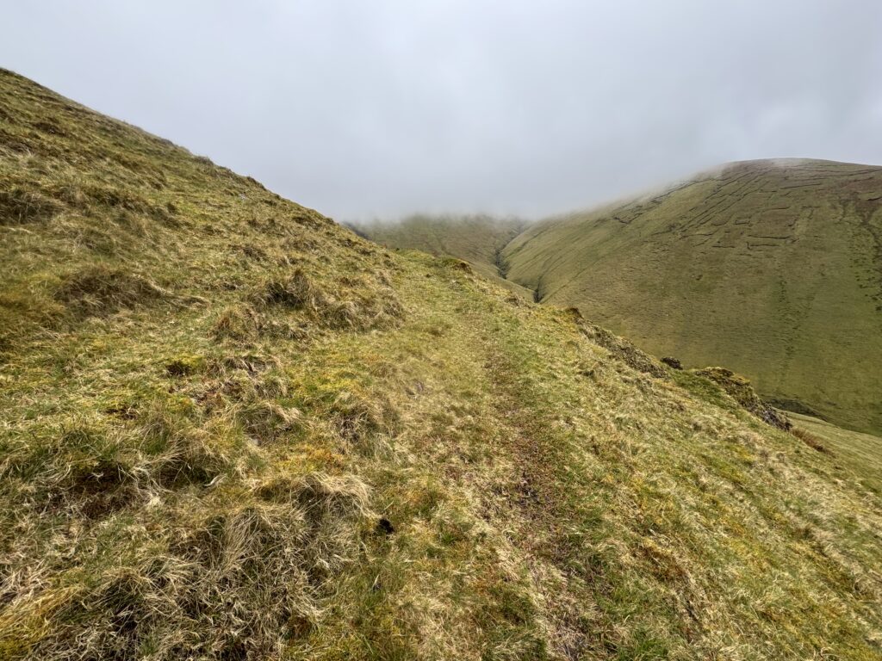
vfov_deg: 85.7
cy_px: 330
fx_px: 357
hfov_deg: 102.1
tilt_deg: -11.4
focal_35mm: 14
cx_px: 441
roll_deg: +4.8
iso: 50
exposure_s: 1/99
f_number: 2.2
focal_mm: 2.22
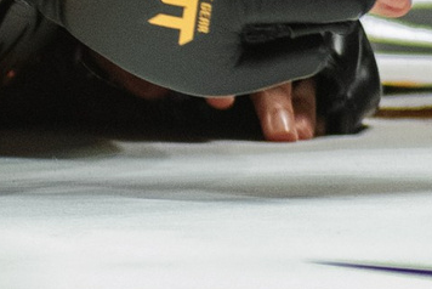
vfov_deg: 1.7
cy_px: -552
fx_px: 9499
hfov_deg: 2.6
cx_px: -517
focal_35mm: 791
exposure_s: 1/640
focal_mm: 110
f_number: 4
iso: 2000
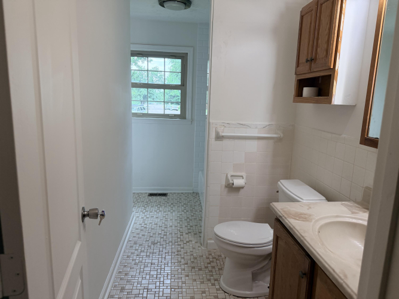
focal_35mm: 24
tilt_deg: -9.8
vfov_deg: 56.8
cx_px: 200
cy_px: 150
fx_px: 277
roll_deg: -1.2
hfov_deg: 71.6
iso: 200
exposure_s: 1/230
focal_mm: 6.76
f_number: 1.78
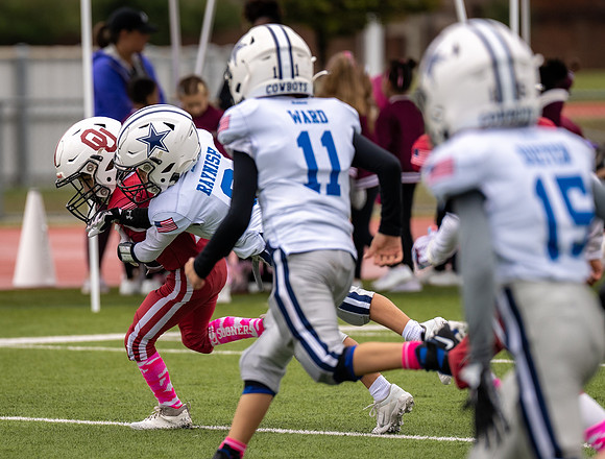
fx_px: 8229
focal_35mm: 469
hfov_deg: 4.2
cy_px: 240
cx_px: 118
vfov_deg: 3.2
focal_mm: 200
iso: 160
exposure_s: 1/1250
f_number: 2.8
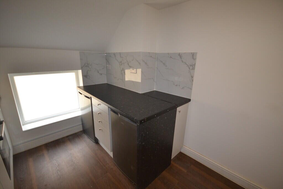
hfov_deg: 100.4
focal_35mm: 15
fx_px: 118
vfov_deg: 77.3
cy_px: 94
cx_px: 142
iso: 400
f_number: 4
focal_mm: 10
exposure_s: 1/60
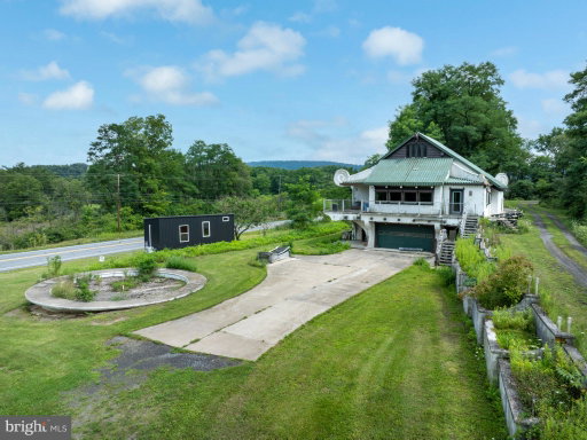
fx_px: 407
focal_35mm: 24
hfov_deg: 71.6
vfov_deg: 56.8
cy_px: 220
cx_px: 294
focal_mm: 12.29
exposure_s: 1/240
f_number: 7.1
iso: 100
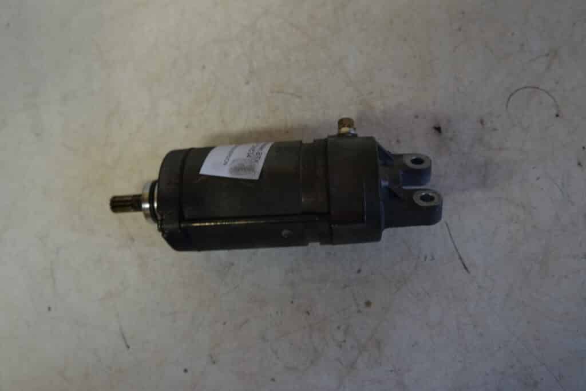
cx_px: 293
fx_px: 488
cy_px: 196
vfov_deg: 43.6
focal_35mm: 30
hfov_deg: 61.9
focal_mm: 20
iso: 640
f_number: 4
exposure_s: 1/60
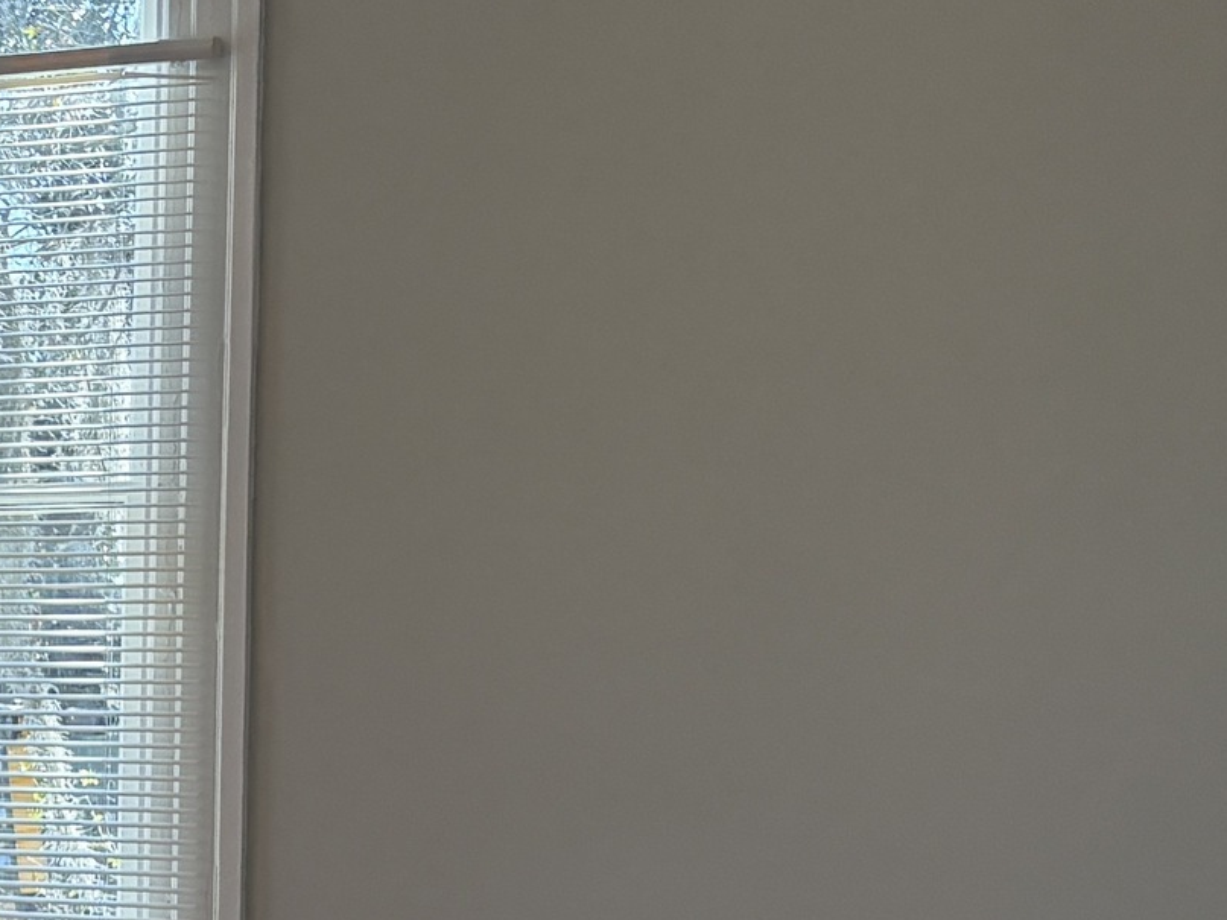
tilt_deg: -0.5
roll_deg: +0.3
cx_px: -896
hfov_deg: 16.9
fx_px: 3509
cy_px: 836
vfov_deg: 14.8
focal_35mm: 99
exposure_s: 1/359
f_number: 1.6
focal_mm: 5.96
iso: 64
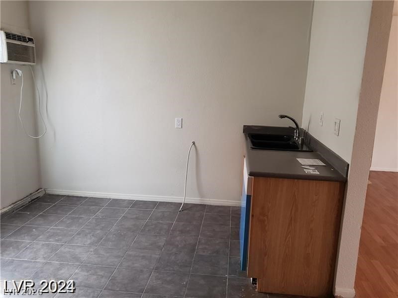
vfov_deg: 53.1
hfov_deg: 67.3
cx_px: 199
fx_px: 299
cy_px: 149
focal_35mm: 26
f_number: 1.5
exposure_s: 1/20
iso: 250
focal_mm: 4.3
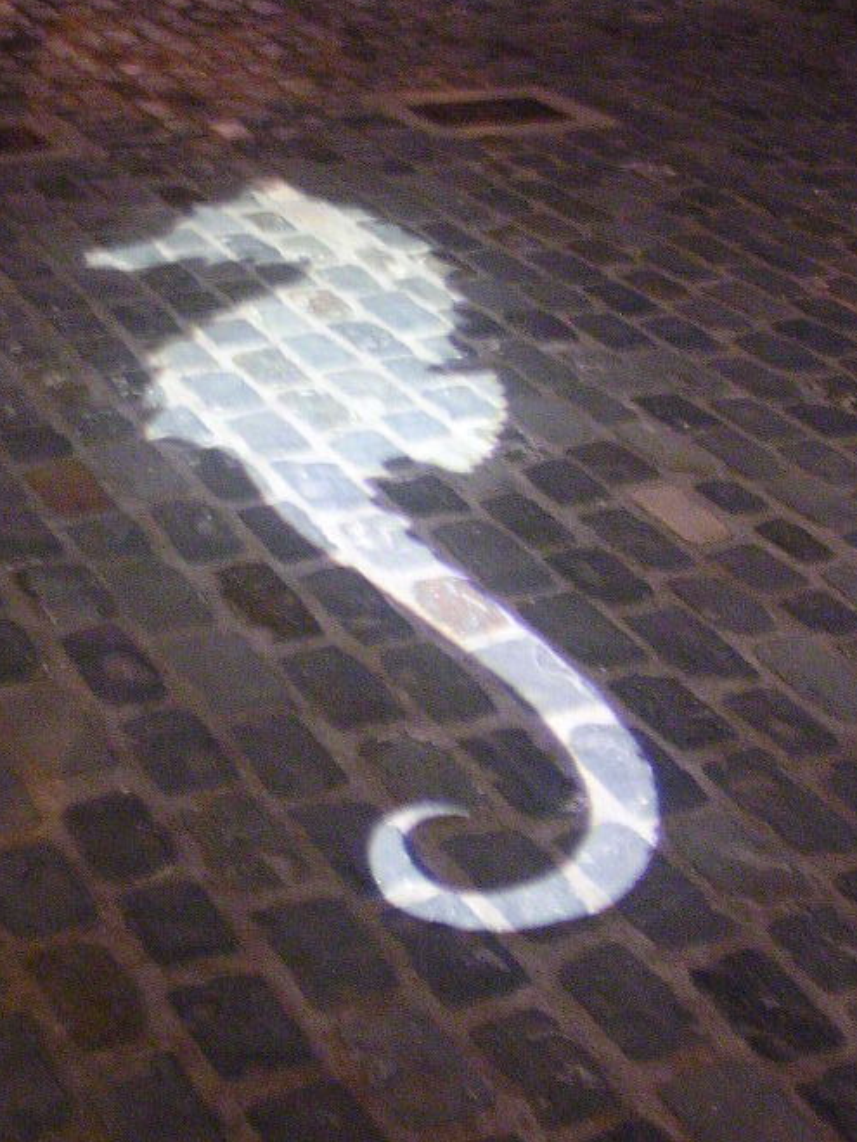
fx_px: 1948
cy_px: 535
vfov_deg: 32.7
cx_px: 357
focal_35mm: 59
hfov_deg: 24.8
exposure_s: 1/1.8
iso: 200
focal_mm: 5.8
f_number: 2.8
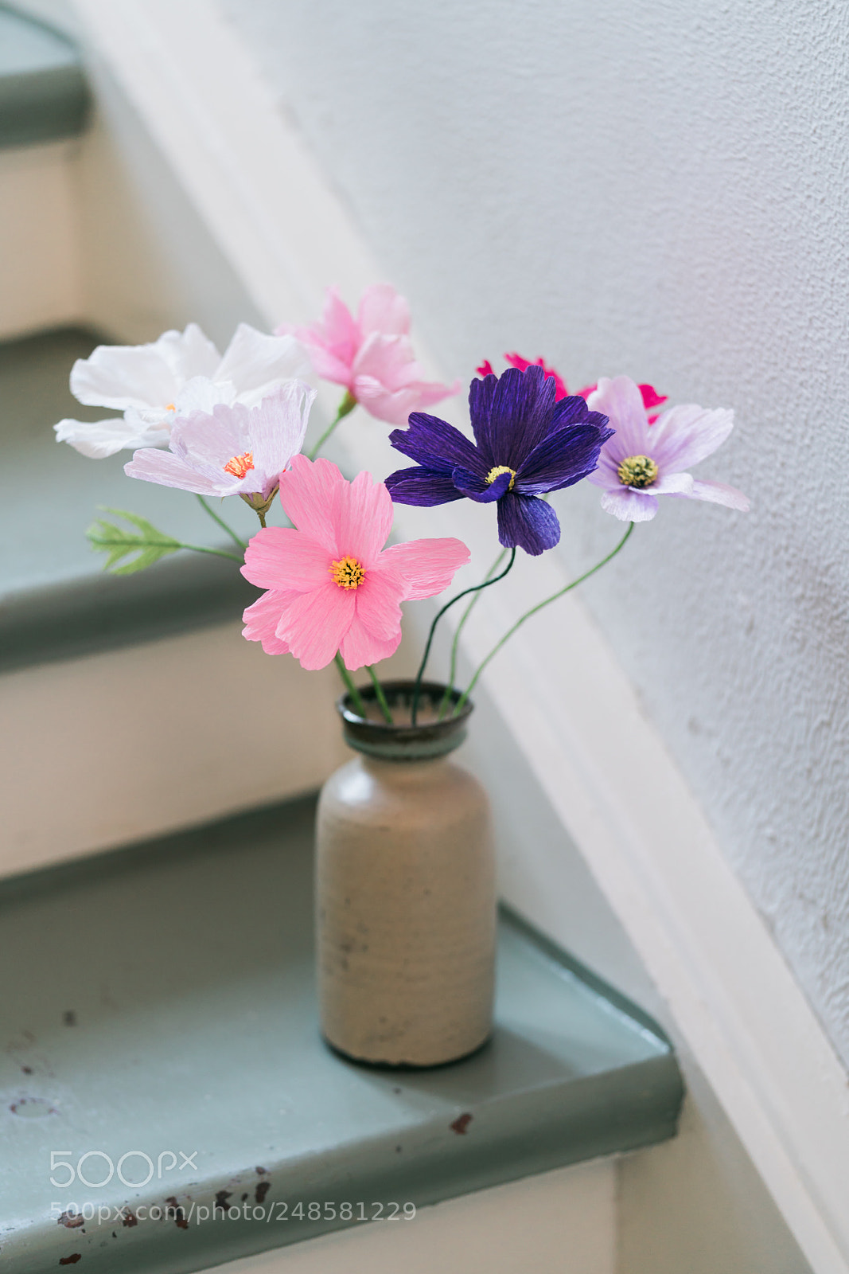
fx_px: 3183
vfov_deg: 22.6
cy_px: 637
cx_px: 424
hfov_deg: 15.2
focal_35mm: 90
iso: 400
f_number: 2.8
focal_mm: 90
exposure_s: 1/30
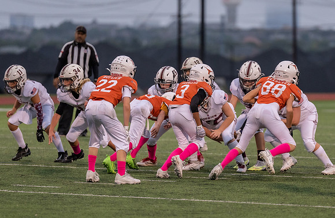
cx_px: 236
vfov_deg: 4.4
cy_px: 105
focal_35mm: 307
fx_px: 2837
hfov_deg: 6.8
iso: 2000
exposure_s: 1/1250
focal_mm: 200
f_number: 2.8
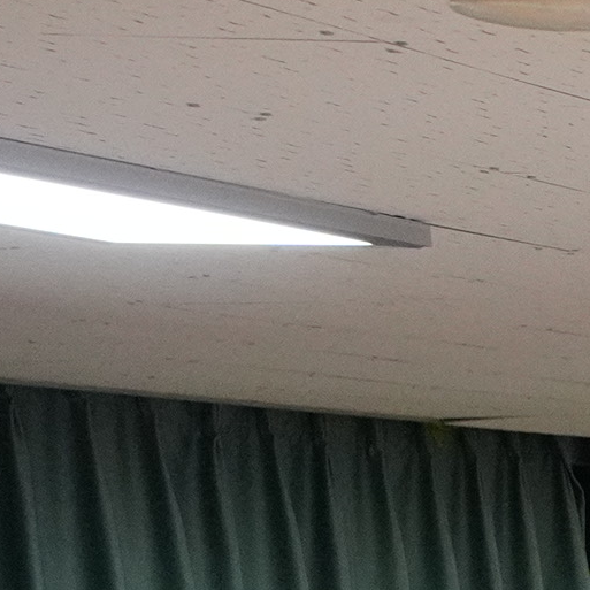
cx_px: 2266
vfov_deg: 11.3
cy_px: 1108
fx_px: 2758
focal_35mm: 143
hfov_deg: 8.1
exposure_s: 1/125
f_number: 5
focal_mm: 20
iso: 3200
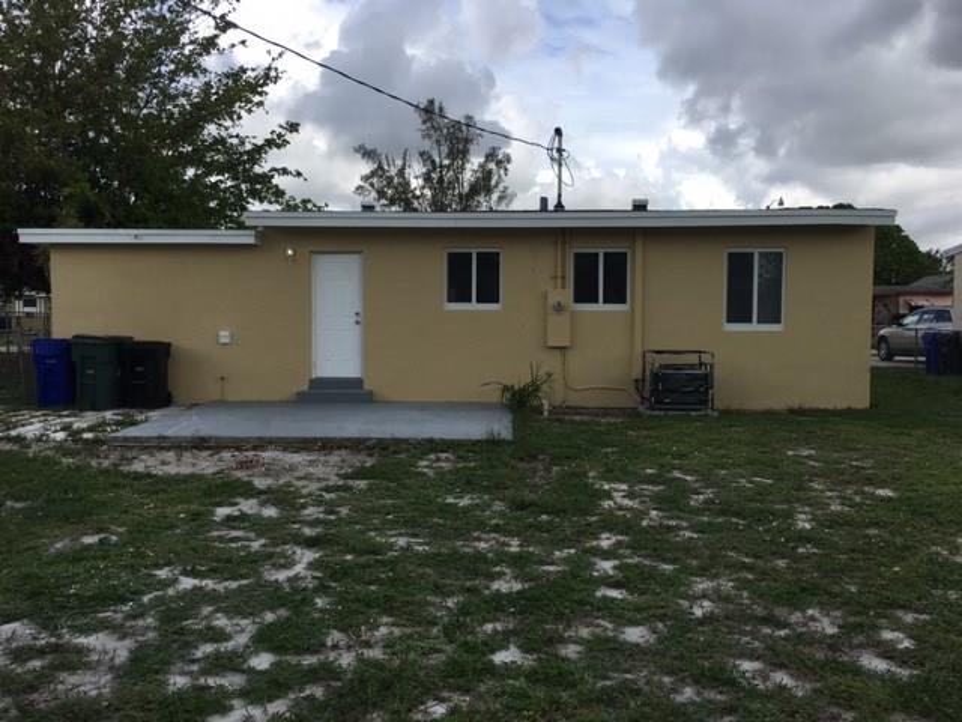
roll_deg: -1.1
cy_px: 361
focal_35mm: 29
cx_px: 481
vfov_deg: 48.2
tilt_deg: -1.2
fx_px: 806
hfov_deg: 61.7
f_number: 2.2
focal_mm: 4.15
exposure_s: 1/1508
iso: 25
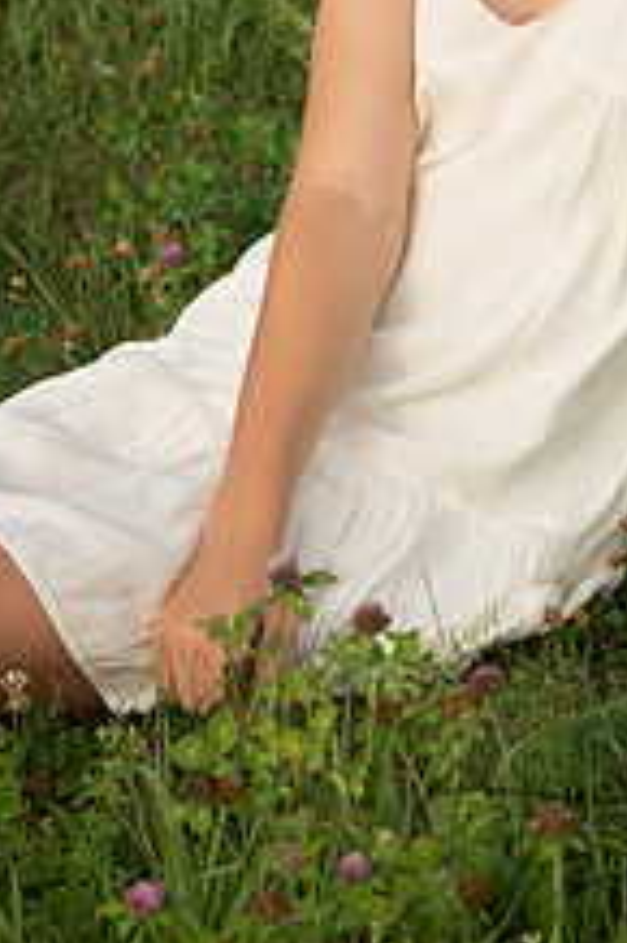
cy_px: 65
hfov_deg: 6.0
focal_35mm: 227
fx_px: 5939
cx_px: 536
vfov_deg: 9.0
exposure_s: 1/320
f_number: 7.1
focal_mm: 110
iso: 400
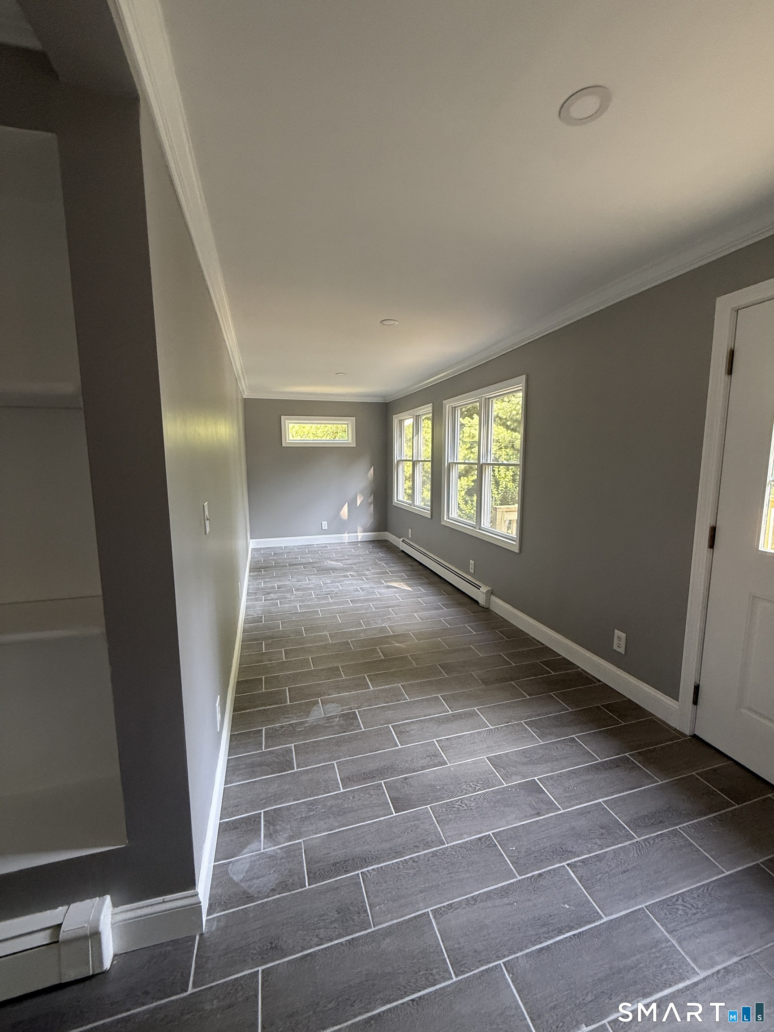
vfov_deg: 102.1
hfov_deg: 85.7
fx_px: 417
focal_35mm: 14
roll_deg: -0.3
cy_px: 516
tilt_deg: -7.5
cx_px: 387
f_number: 2.2
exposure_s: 1/99
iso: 250
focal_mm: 2.22
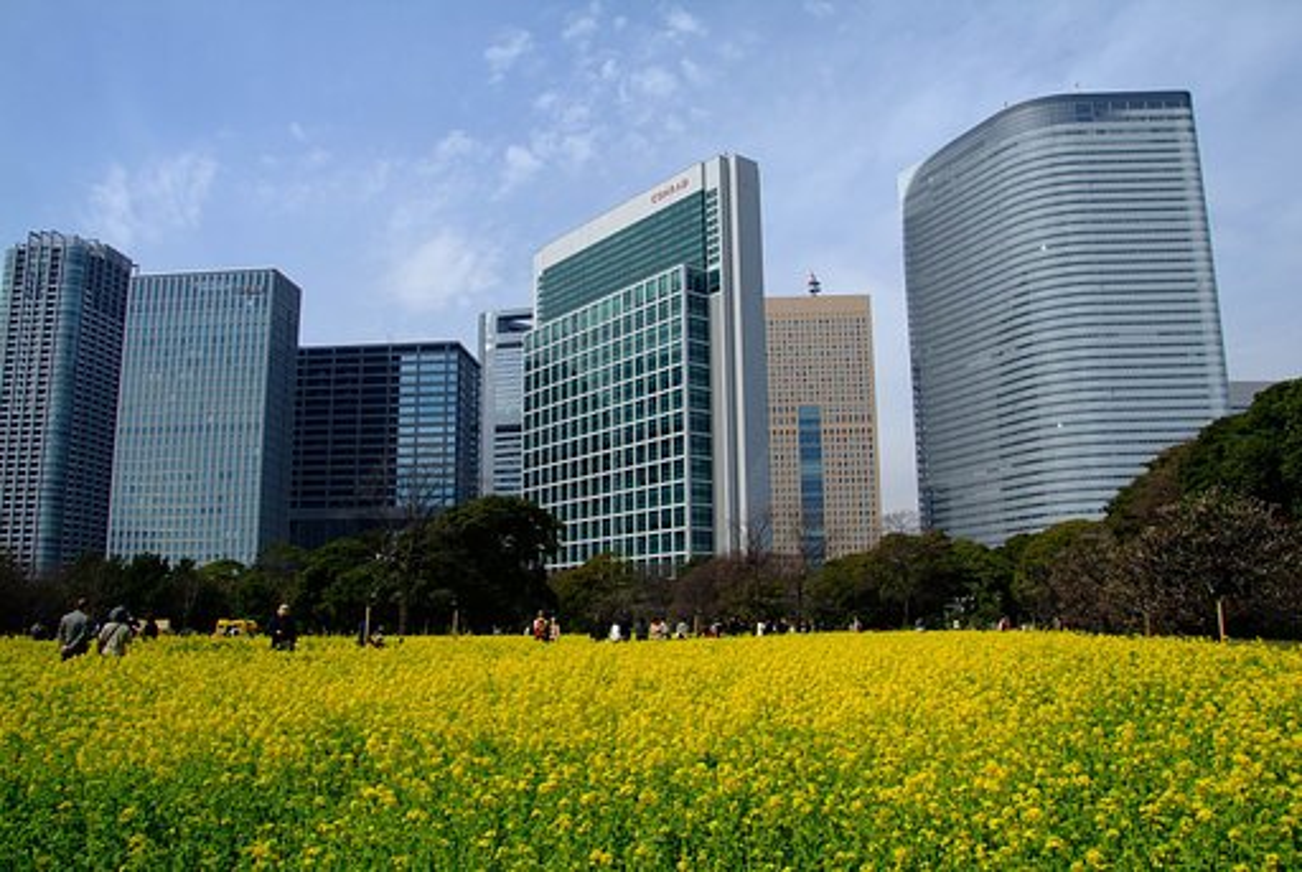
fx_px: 978
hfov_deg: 67.3
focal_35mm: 27
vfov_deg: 48.1
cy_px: 436
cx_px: 651
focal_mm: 18
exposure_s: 1/250
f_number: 11
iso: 200
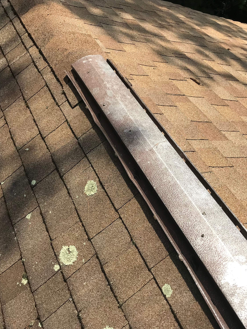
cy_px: 163
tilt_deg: -46.9
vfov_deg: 49.0
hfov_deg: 37.7
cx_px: 123
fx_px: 362
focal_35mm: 38
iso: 20
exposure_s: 1/2398
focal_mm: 3.99
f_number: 1.8
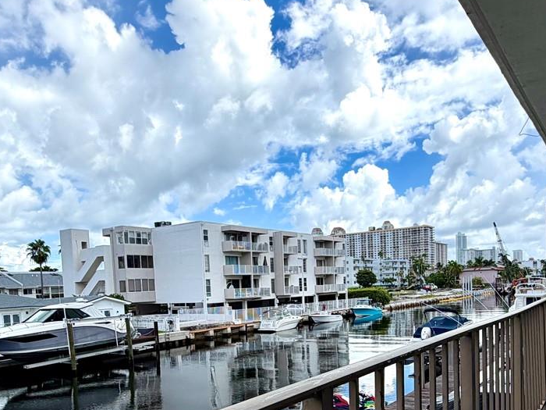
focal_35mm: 32
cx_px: 282
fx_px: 505
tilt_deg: -3.7
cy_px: 320
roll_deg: +2.5
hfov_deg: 56.8
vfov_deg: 42.4
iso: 20
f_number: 2.2
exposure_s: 1/770
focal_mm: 2.22
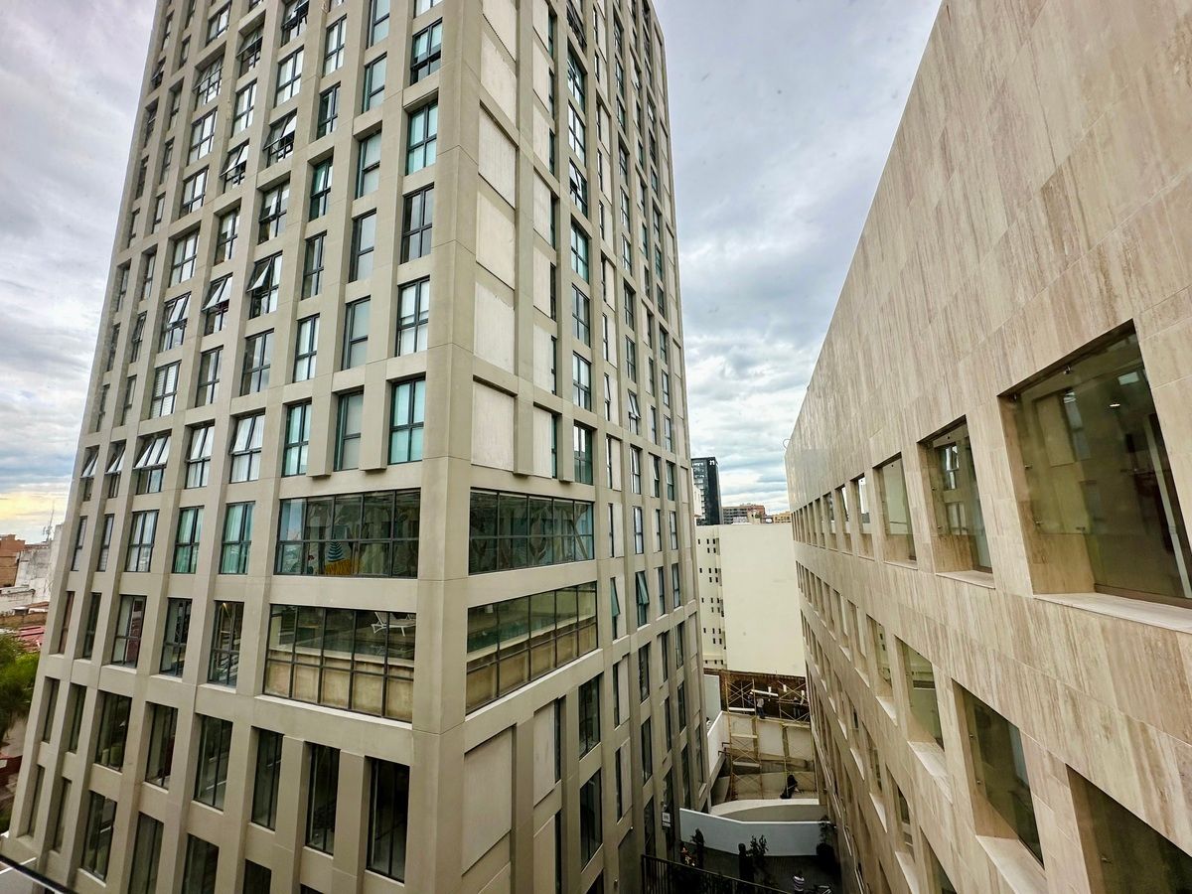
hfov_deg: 102.1
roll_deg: +0.8
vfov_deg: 85.7
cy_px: 447
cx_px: 596
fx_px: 482
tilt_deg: +10.1
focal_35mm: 14
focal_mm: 2.22
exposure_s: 1/450
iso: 40
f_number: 2.2
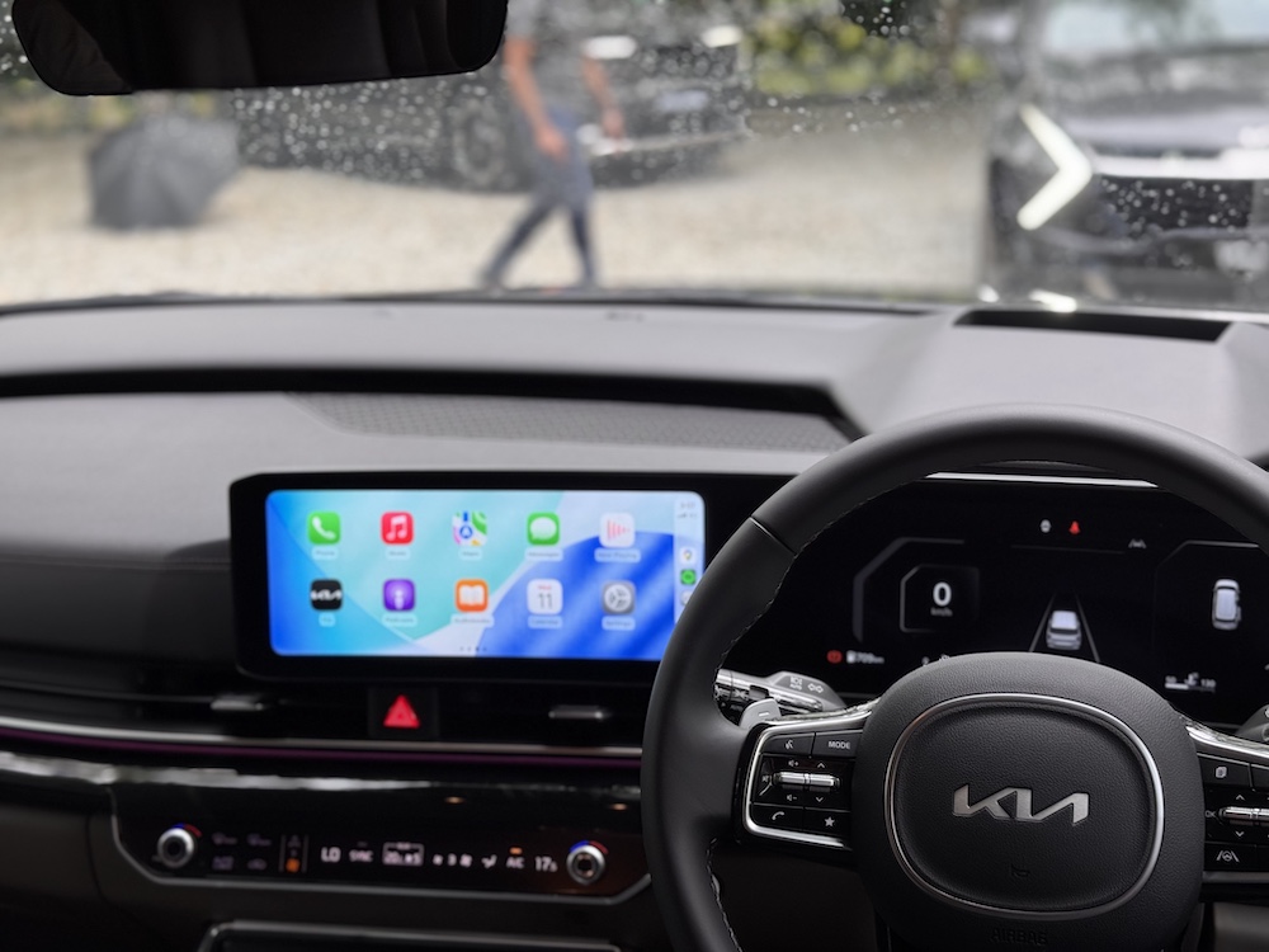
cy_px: 476
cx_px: 634
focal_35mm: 48
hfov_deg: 39.7
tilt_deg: -14.4
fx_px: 1760
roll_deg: +1.2
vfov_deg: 30.3
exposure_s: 1/267
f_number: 1.78
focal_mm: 6.76
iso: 64
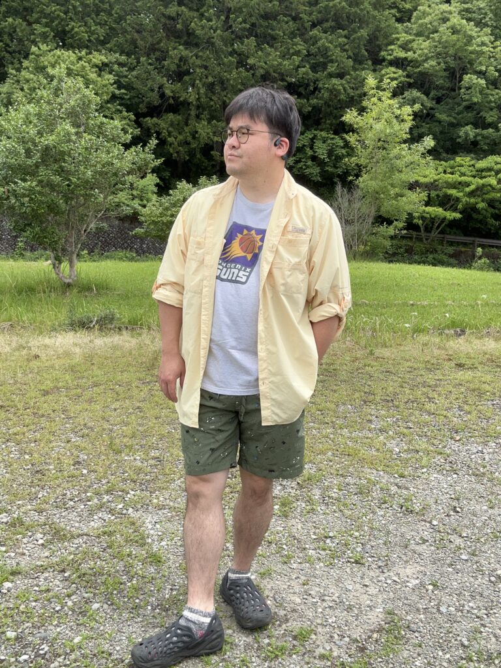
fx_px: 579
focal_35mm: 30
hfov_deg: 46.8
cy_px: 334
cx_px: 250
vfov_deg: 60.0
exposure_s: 1/947
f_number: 1.9
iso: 25
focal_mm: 2.69
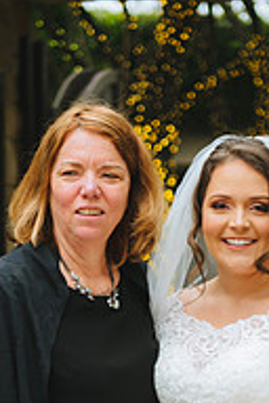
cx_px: 180
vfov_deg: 14.0
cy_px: 386
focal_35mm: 145
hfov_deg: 9.5
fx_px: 1625
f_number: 2.8
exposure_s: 1/250
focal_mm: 62
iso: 200
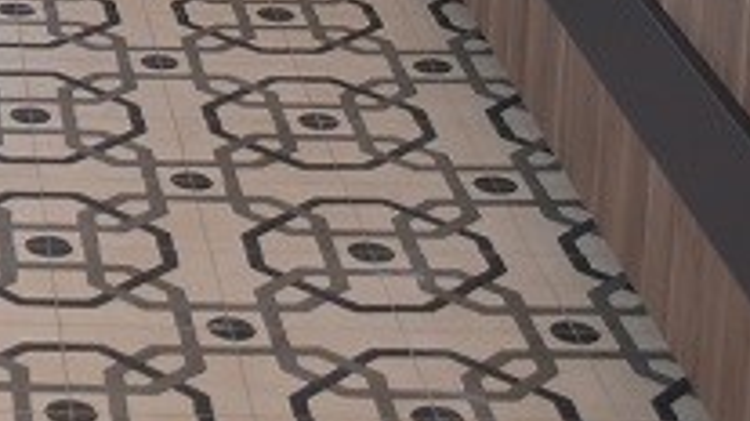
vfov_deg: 8.9
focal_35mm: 123
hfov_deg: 16.2
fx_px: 2444
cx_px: -312
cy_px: -606
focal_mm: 18
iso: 200
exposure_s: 1/60
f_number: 4
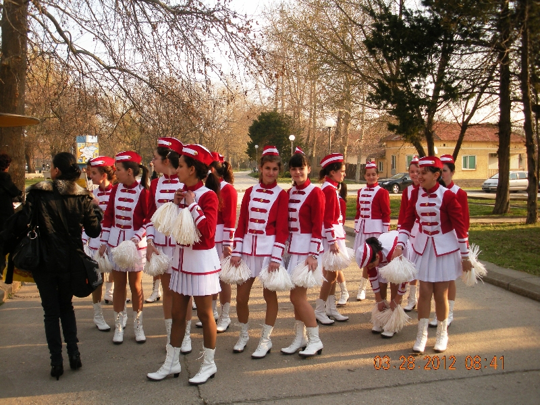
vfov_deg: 39.7
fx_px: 562
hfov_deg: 51.4
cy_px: 202
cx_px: 270
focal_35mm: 36
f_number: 3.5
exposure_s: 1/177
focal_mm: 6.3
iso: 64
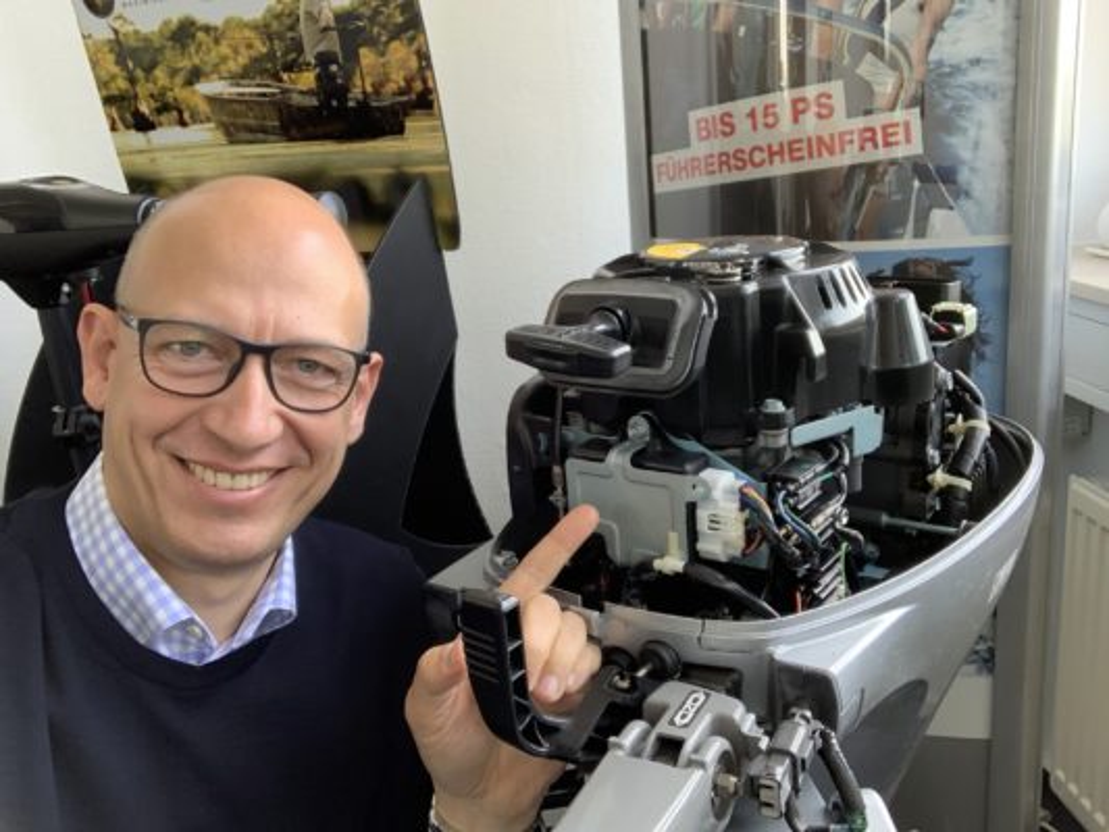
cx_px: 554
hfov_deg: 56.8
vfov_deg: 44.2
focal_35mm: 32
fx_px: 1025
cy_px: 416
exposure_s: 1/60
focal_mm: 2.87
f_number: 2.2
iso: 100
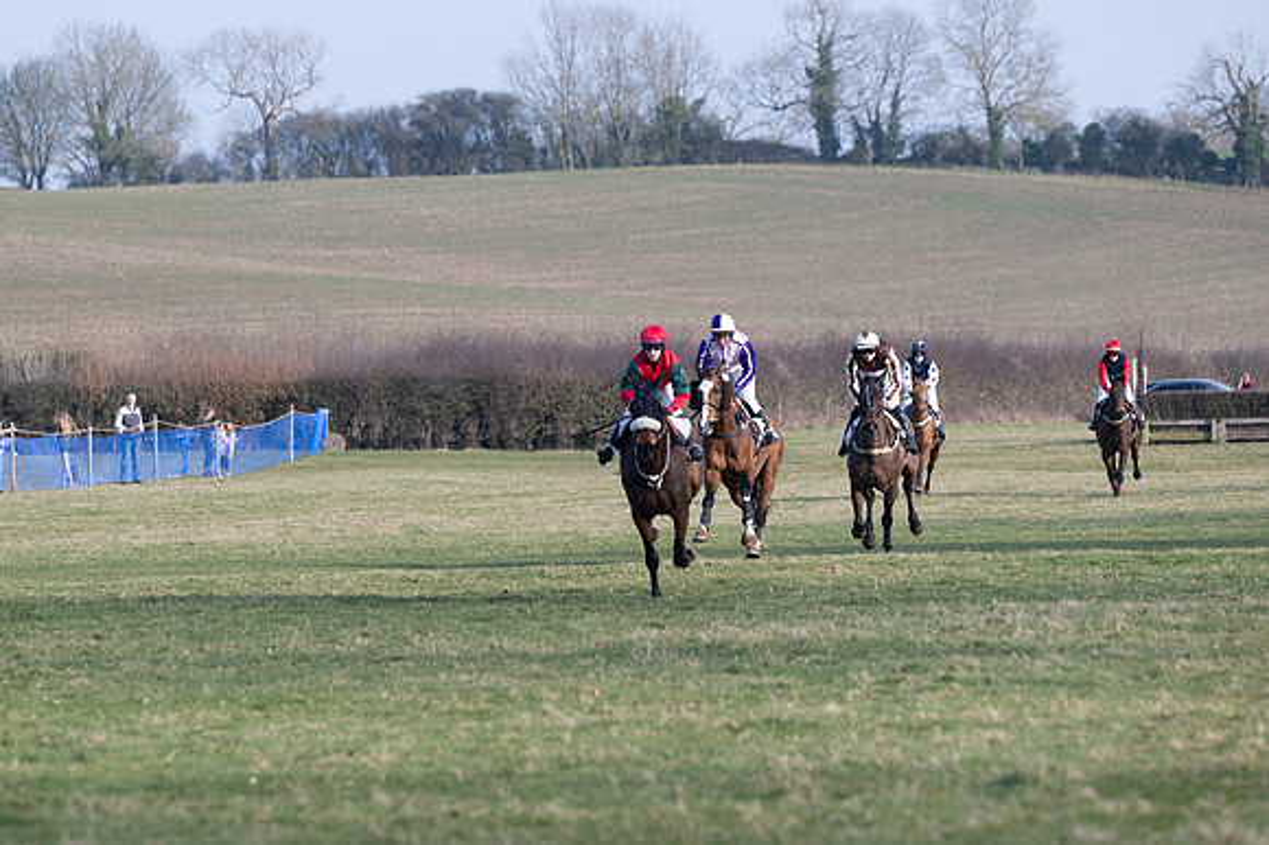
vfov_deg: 5.2
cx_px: 634
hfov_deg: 7.9
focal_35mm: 262
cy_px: 422
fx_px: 9230
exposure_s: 1/1600
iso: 400
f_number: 4
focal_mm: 175
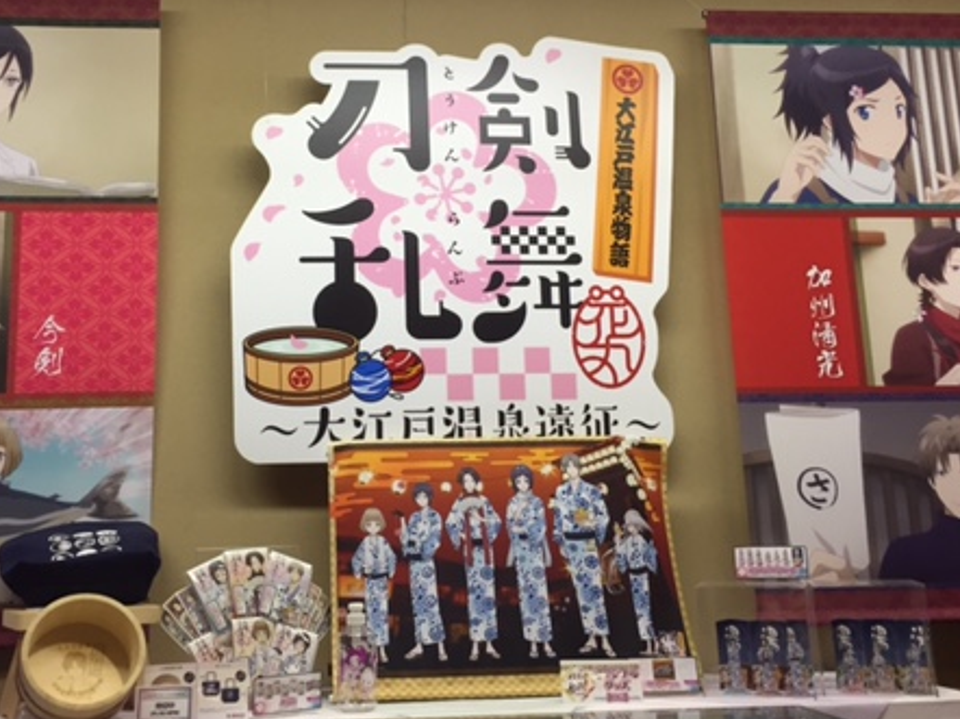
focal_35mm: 42
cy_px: 261
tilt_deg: +13.1
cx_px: 406
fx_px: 1164
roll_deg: +1.8
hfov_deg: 44.7
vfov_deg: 34.1
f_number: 2.2
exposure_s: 1/33
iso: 50
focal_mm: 4.15
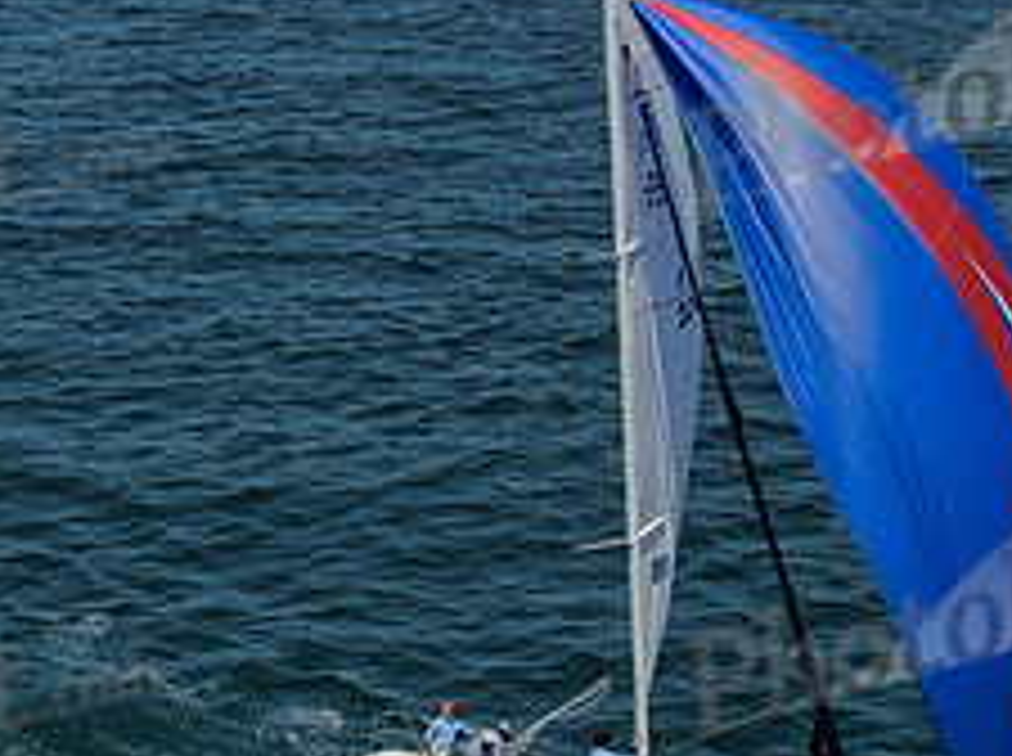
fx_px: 3619
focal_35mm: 124
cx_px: 427
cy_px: 412
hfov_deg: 15.9
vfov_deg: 11.9
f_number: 3.8
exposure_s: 1/1600
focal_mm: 8.6
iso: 100
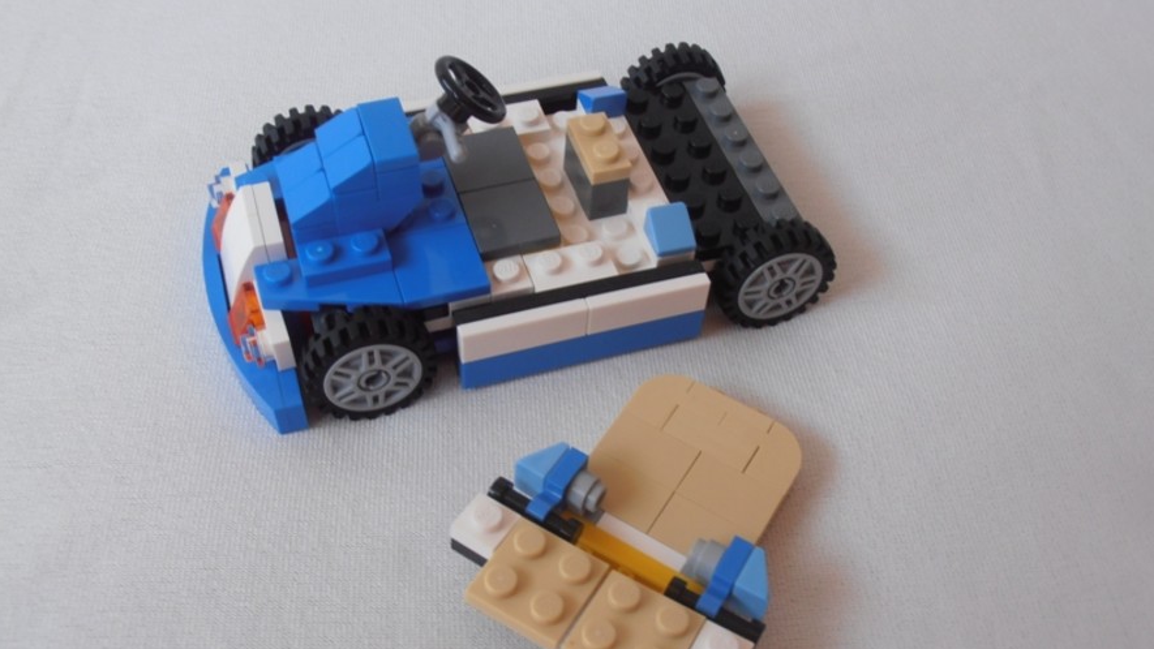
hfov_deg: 49.4
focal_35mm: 41
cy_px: 388
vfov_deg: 29.0
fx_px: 1255
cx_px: 583
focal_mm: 6.61
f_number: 3.9
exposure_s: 1/40
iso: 80
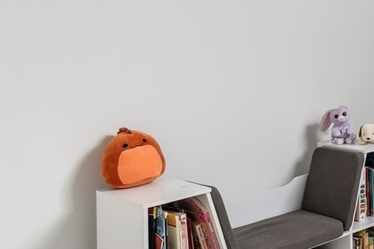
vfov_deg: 21.7
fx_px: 623
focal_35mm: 60
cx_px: 637
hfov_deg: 22.7
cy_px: -8
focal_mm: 17
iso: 320
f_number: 8
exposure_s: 1/15
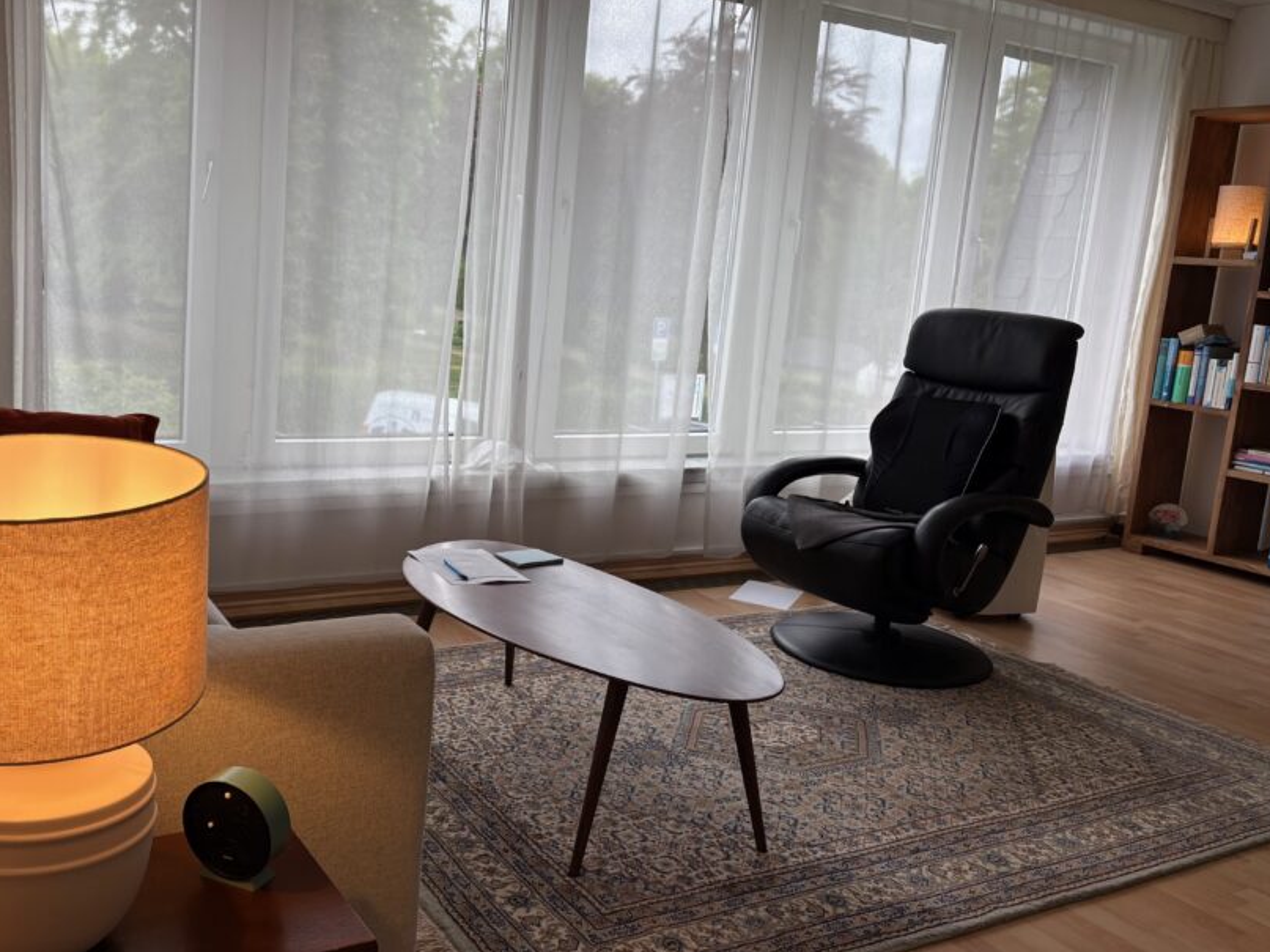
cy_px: 448
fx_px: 1211
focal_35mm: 33
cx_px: 502
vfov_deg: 42.9
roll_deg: -4.9
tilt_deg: -8.8
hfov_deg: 54.9
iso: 50
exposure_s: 1/121
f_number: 1.6
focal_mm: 5.96
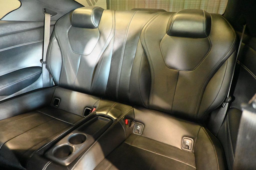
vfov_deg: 53.1
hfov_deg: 73.8
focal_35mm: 24
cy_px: 85
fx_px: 171
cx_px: 128
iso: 12800
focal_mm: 16
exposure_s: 1/6
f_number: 3.5
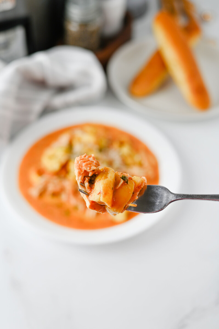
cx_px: 110
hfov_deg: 26.9
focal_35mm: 50
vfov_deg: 39.6
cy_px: 164
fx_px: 457
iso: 200
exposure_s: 1/100
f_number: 4
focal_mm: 50
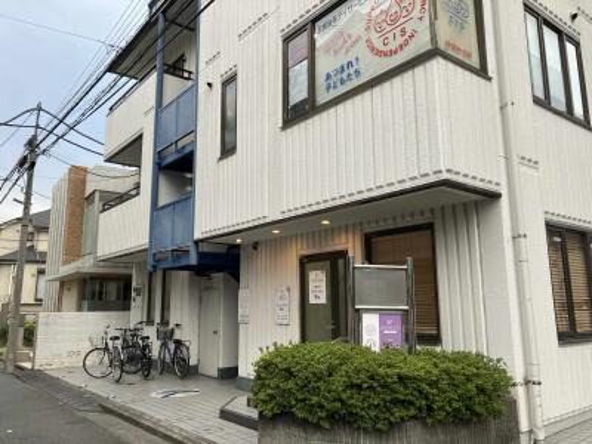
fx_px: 479
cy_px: 222
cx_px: 296
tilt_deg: +11.1
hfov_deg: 63.4
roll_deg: -0.9
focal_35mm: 28
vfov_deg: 49.7
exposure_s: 1/121
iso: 40
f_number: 1.8
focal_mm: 3.99
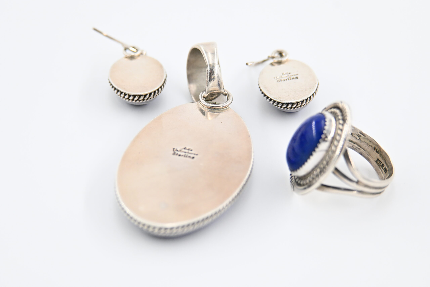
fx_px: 1111
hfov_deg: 21.9
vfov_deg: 14.7
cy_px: 144
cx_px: 215
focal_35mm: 93
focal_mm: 62
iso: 800
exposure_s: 1/500
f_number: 5
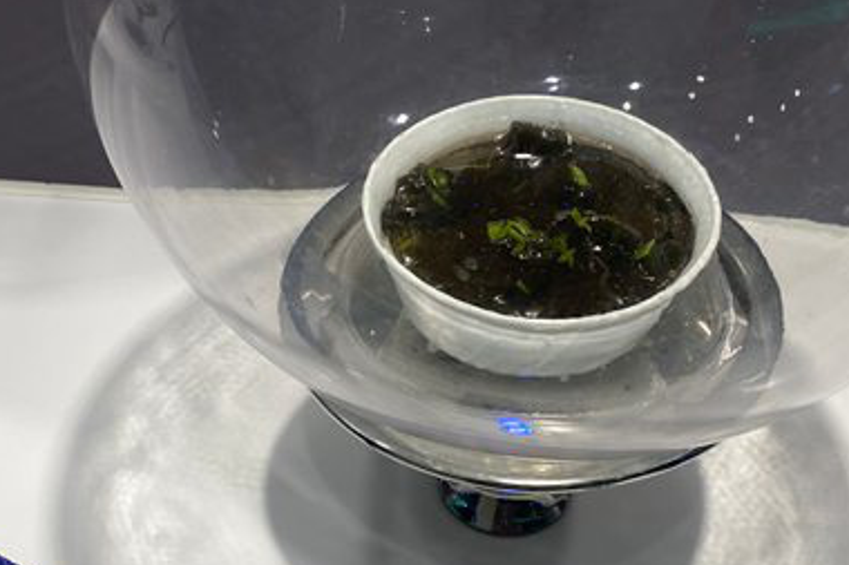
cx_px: 364
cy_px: 444
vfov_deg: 23.4
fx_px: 1344
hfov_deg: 35.0
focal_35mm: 57
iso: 40
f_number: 1.8
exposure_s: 1/120
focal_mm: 4.25
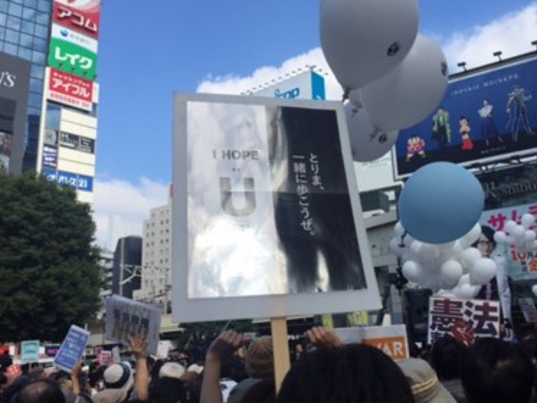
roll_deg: +3.8
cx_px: 321
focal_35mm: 35
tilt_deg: +17.4
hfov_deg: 52.3
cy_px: 204
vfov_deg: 40.7
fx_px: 543
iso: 32
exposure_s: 1/1721
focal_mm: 4.15
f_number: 2.2
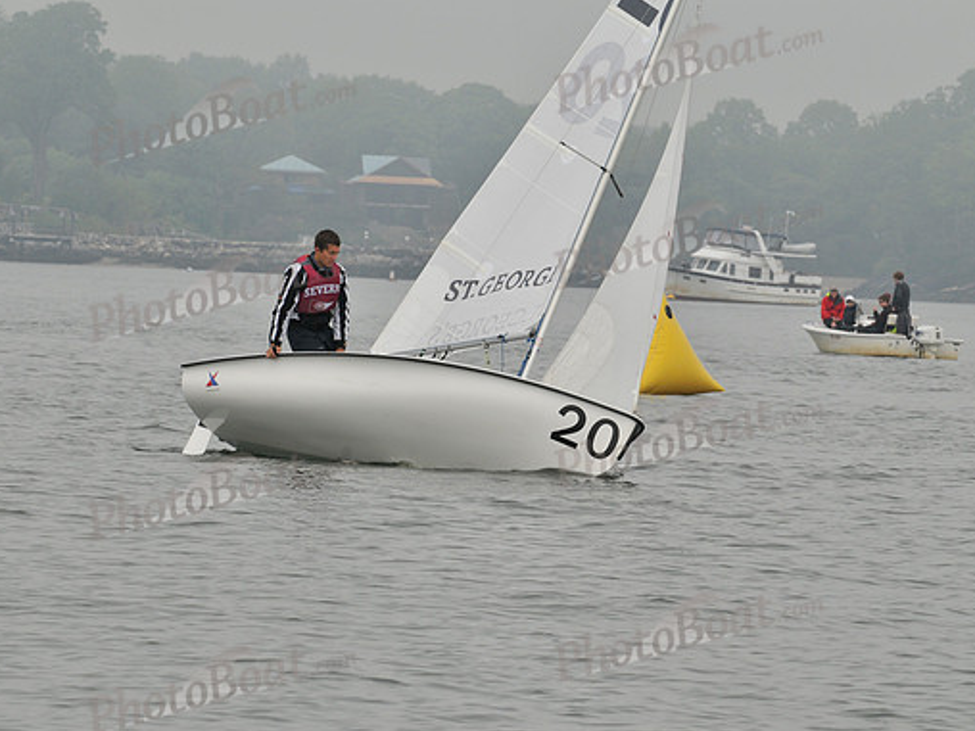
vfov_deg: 6.5
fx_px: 6478
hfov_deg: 8.6
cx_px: 455
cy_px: 366
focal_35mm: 230
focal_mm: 140
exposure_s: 1/640
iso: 320
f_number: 11
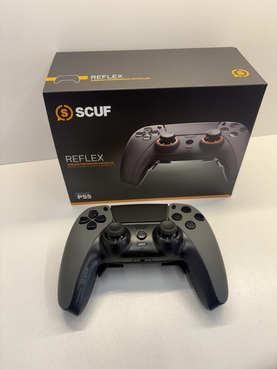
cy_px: 184
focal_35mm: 26
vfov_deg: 67.3
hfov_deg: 53.1
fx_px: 277
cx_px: 138
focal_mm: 5.96
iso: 100
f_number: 1.6
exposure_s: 1/100
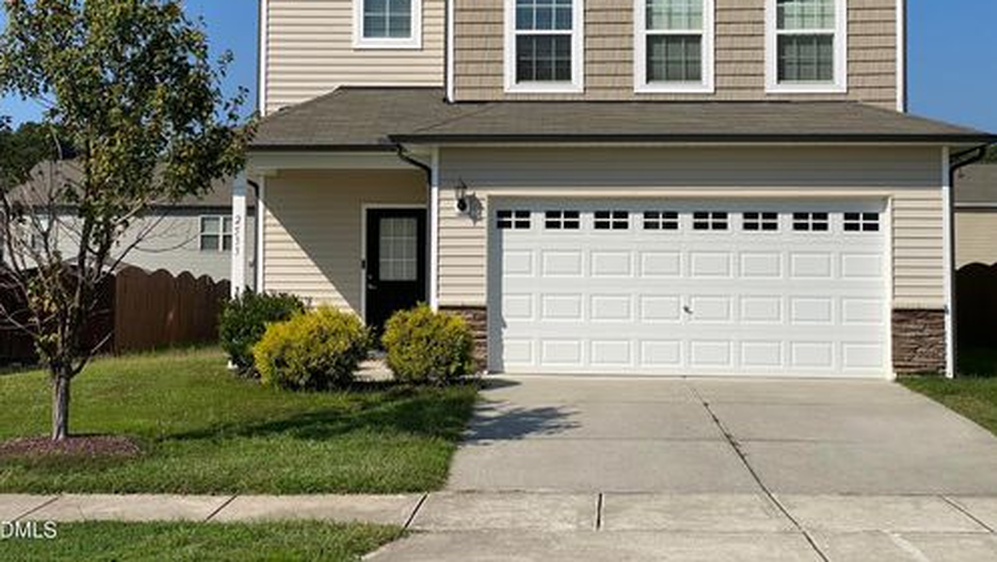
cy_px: 188
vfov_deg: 21.0
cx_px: 497
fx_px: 1507
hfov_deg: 36.6
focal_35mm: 57
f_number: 2
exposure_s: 1/2519
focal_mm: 6
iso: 20
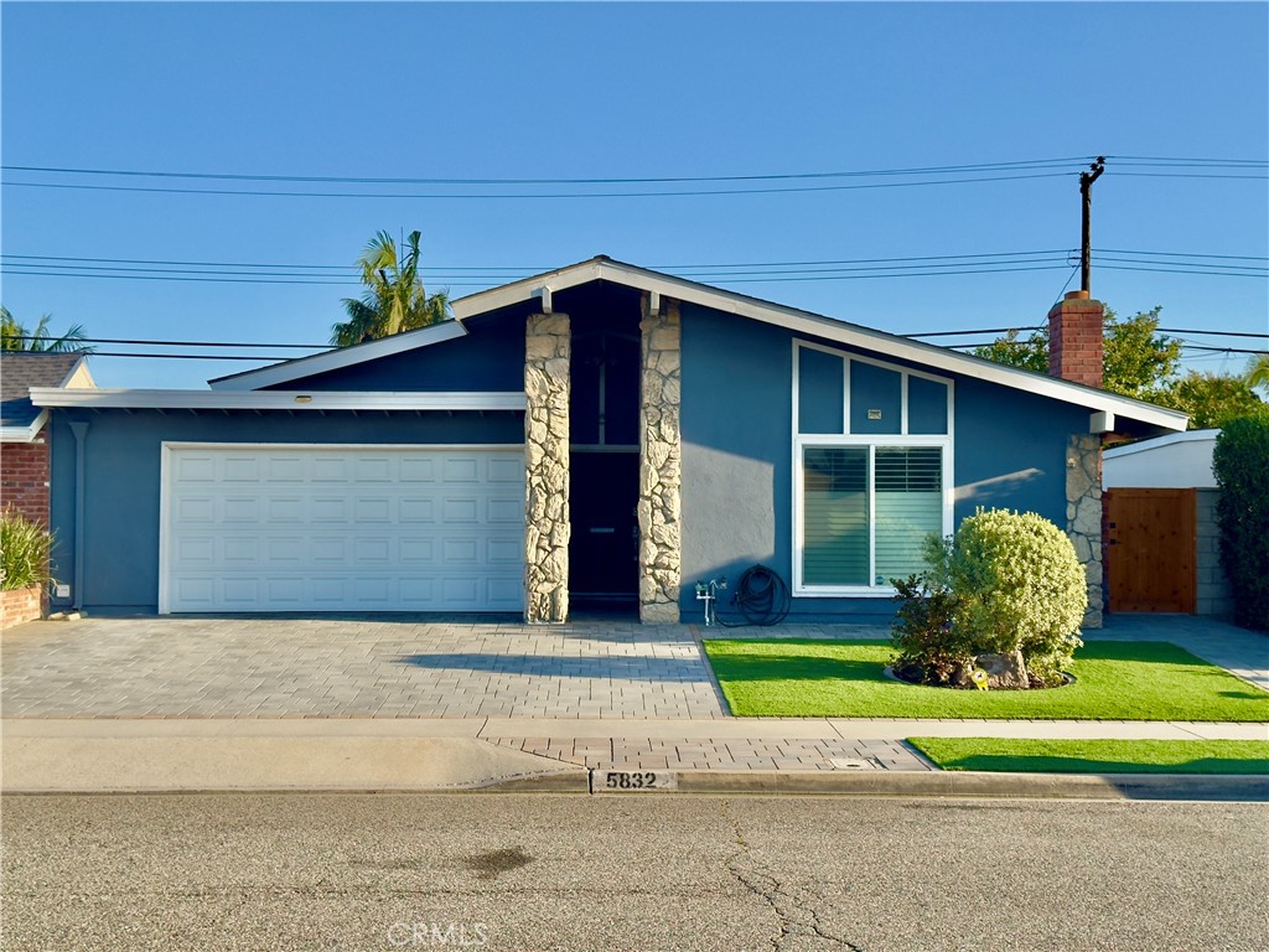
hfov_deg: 39.7
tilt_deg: +1.1
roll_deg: -0.8
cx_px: 634
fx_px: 1760
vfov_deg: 30.3
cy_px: 476
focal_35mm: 48
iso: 64
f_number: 1.78
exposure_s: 1/2959
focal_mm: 6.76
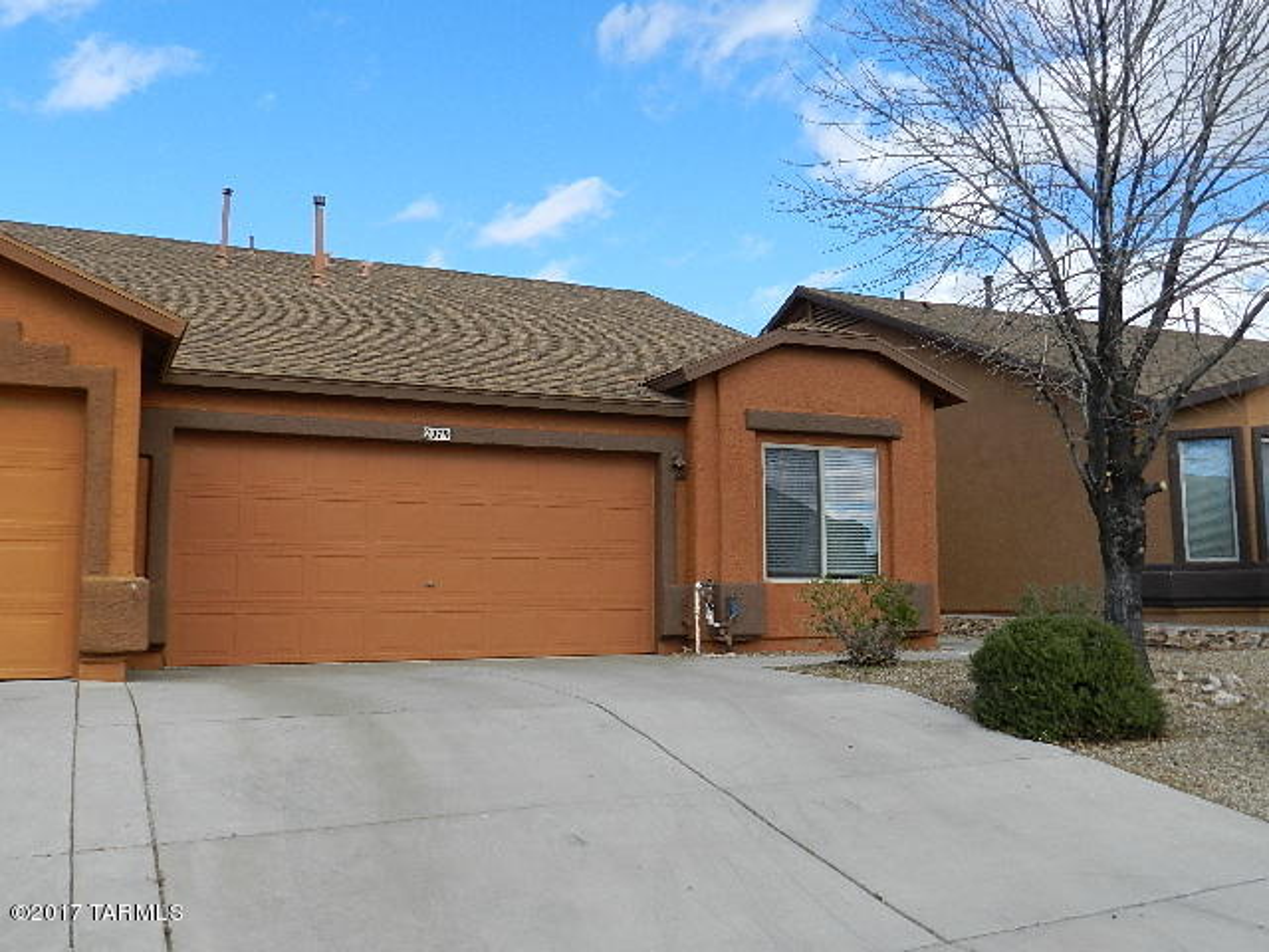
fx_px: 1173
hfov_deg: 56.8
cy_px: 476
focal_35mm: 32
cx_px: 634
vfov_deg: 44.2
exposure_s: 1/1000
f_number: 3.7
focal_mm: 5.6
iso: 160
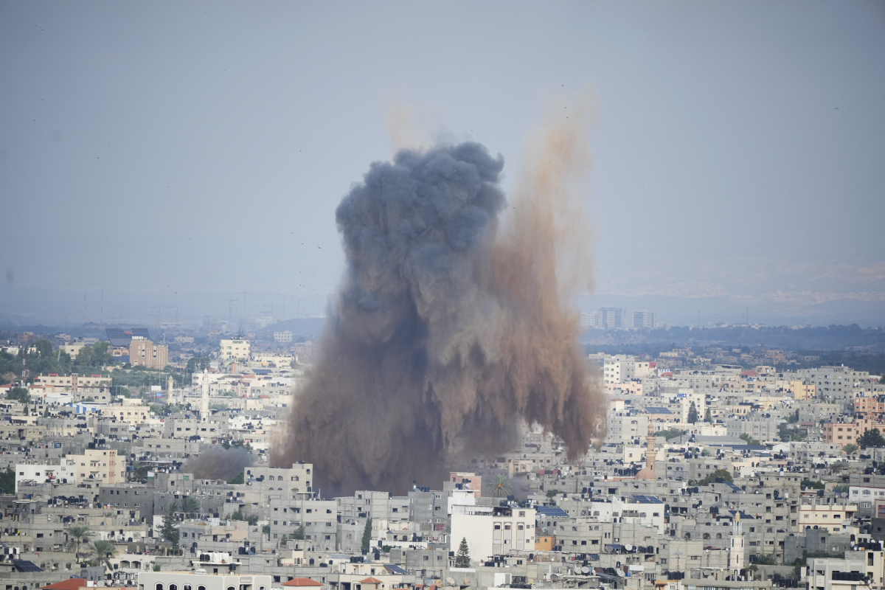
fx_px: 9243
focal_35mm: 376
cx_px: 442
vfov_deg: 3.7
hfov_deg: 5.5
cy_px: 295
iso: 640
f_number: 7.1
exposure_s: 1/1250
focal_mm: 376
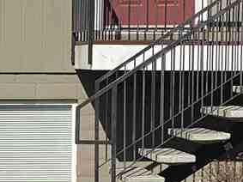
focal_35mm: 235
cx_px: -97
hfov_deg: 8.3
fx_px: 1649
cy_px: 234
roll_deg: +0.0
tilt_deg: -5.4
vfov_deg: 6.3
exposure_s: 1/2083
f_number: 2
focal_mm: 6
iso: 20
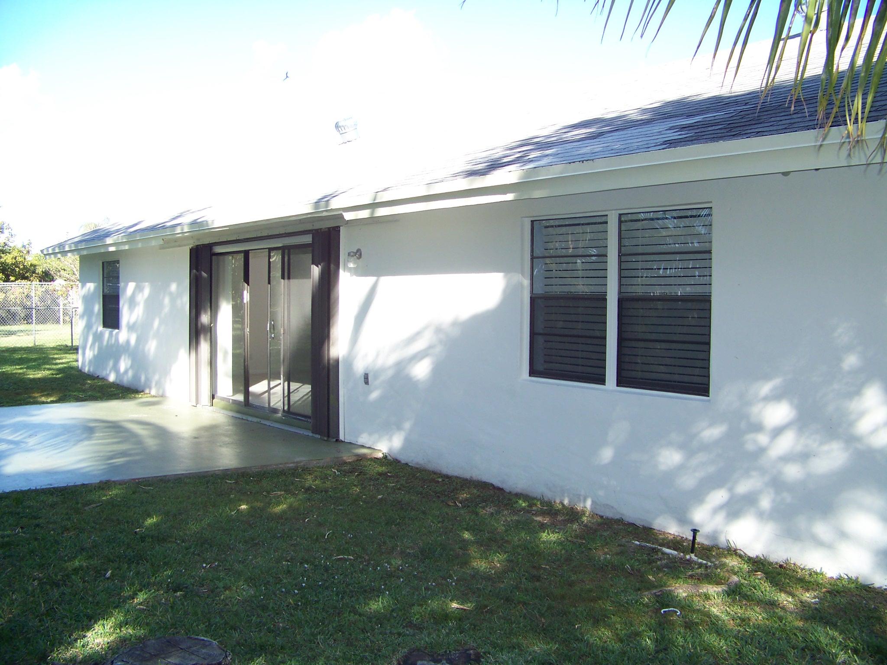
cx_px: 444
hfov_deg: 51.4
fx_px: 922
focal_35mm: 36
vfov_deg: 39.7
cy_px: 332
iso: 64
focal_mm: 5.85
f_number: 2.8
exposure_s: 1/250
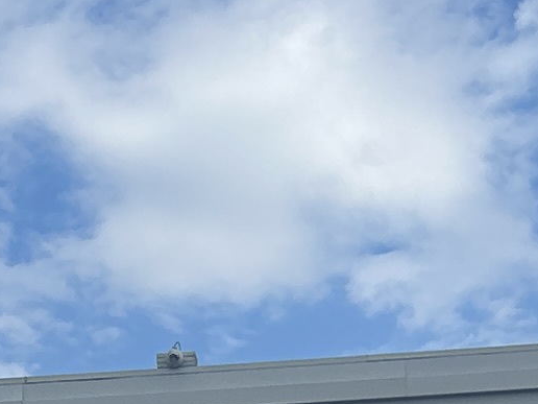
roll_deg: +2.1
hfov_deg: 9.7
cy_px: 884
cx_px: 162
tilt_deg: +9.1
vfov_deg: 7.0
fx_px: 3155
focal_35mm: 203
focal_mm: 5.7
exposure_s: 1/4444
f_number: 1.5
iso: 50
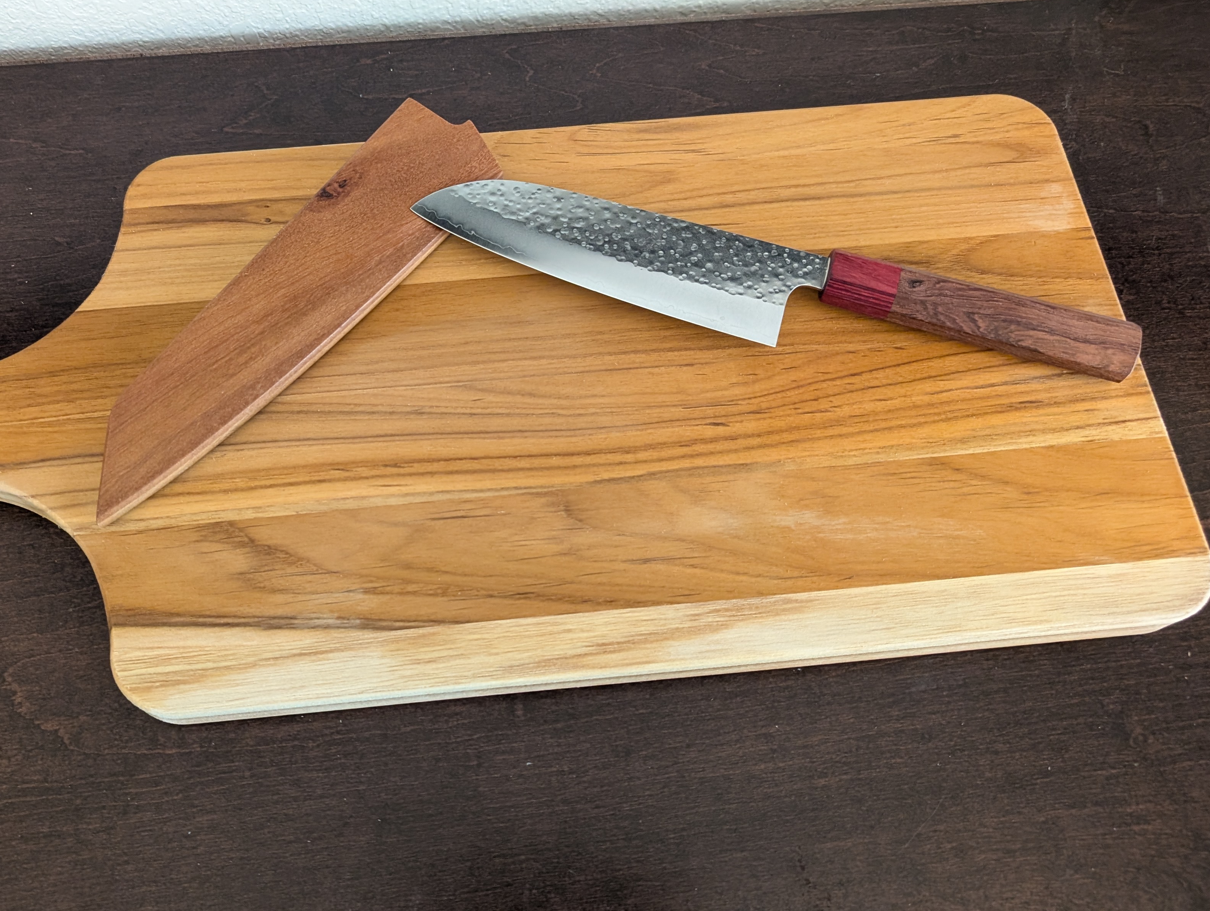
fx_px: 1085
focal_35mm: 31
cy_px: 445
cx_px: 468
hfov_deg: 57.7
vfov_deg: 45.5
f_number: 1.68
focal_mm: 6.9
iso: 1048
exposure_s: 1/129
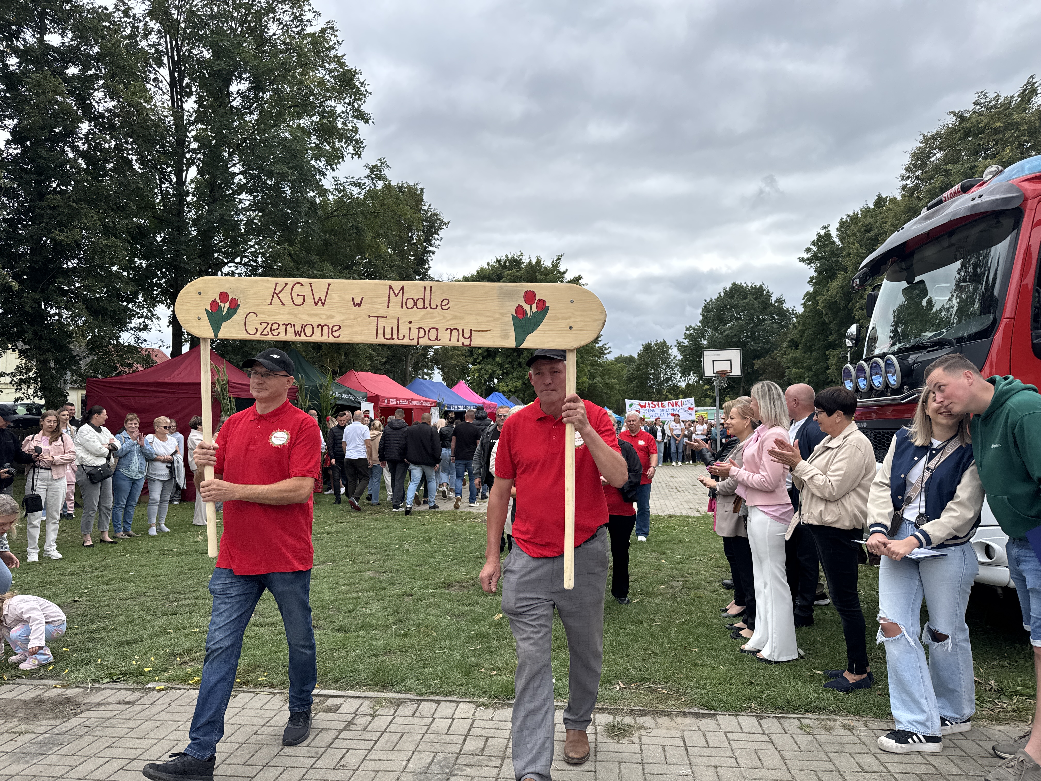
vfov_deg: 56.8
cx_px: 520
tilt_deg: +0.8
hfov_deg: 71.6
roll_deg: -1.3
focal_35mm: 24
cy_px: 390
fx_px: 722
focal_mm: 6.76
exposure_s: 1/2041
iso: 80
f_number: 1.78
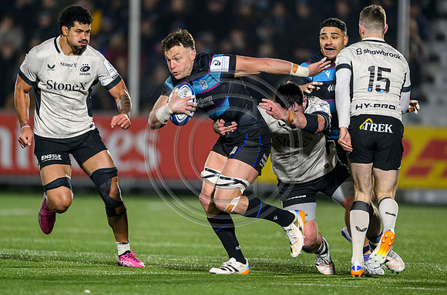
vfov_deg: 2.1
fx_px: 7879
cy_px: 161
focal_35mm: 636
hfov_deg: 3.2
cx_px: 237
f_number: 4
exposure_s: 1/1600
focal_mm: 560
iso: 5000
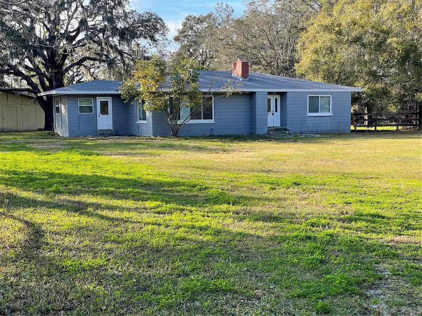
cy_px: 158
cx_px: 211
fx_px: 634
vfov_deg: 28.0
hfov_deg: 36.8
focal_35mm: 52
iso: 25
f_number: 2
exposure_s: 1/292
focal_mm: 6
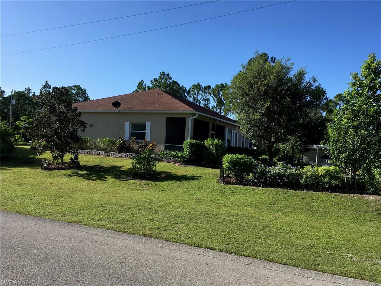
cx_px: 190
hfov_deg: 61.7
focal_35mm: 29
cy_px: 143
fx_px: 319
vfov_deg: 48.2
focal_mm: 4.15
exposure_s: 1/1304
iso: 25
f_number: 2.2
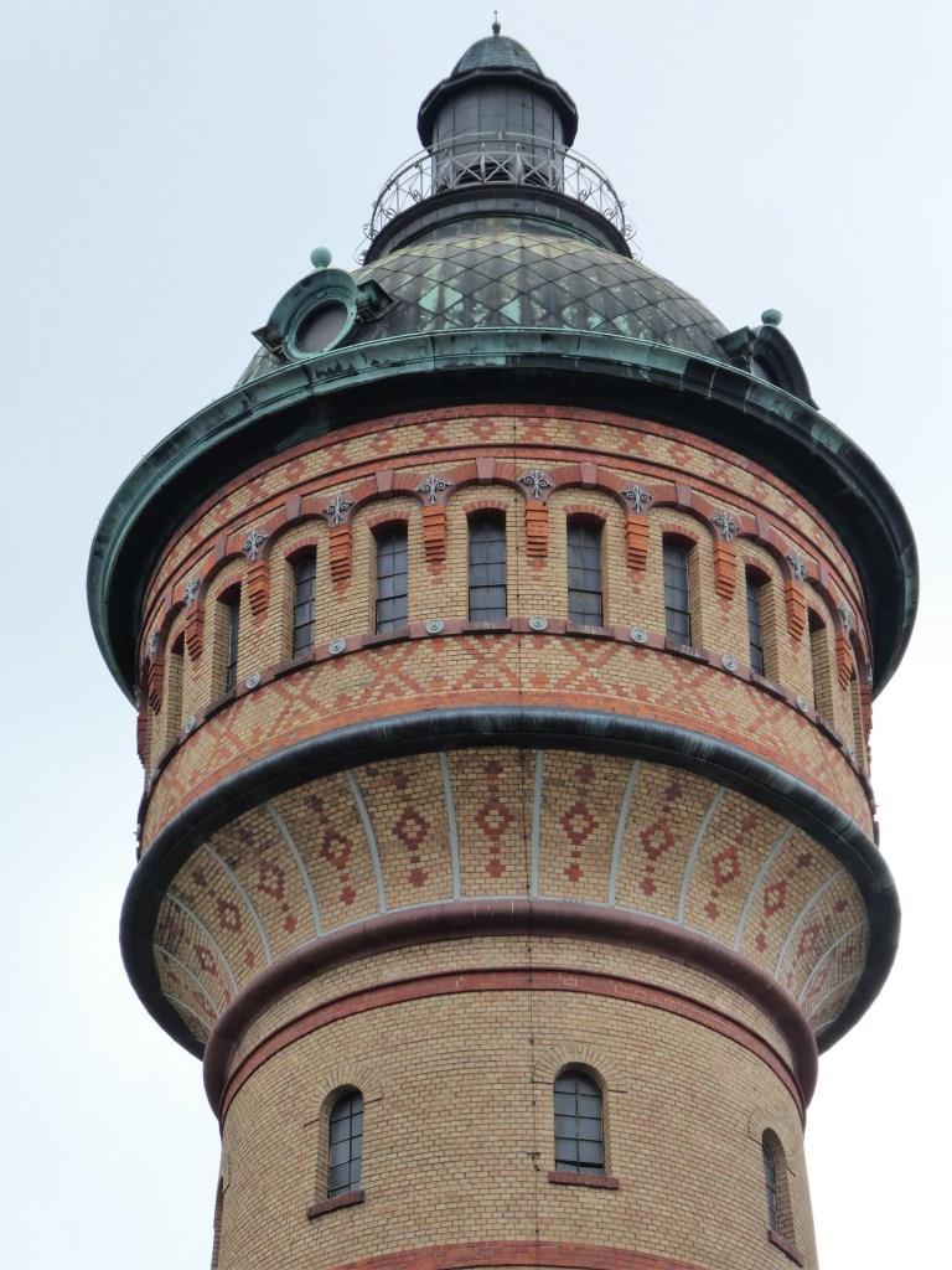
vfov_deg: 20.0
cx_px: 476
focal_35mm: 98
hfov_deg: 15.1
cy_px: 635
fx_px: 3594
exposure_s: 1/160
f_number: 5
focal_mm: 17.5
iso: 80
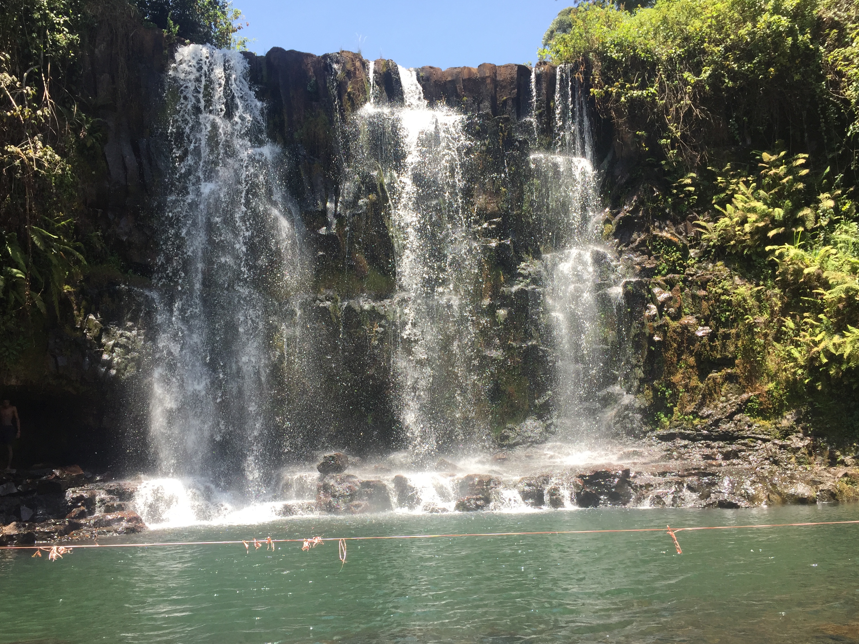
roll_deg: +1.0
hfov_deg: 58.3
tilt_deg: +8.0
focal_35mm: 31
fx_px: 769
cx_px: 414
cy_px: 338
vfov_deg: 45.4
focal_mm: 4.15
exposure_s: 1/590
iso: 32
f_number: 2.2
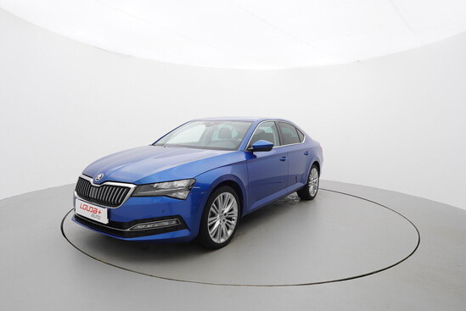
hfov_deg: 77.3
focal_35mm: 22
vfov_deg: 56.2
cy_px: 156
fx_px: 291
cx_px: 233
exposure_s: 1/80
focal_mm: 15
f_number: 5.6
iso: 200
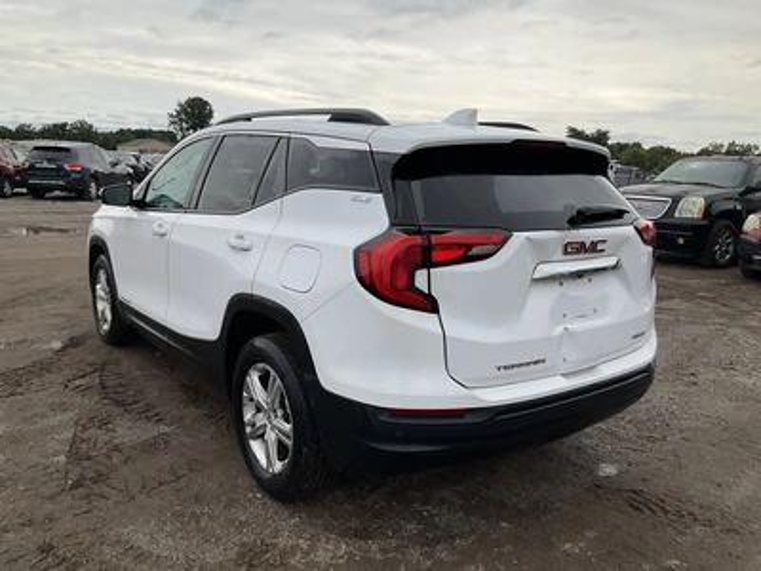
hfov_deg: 61.7
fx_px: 638
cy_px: 286
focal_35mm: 29
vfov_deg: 48.2
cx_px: 380
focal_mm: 3
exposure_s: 1/2427
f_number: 1.8
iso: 25
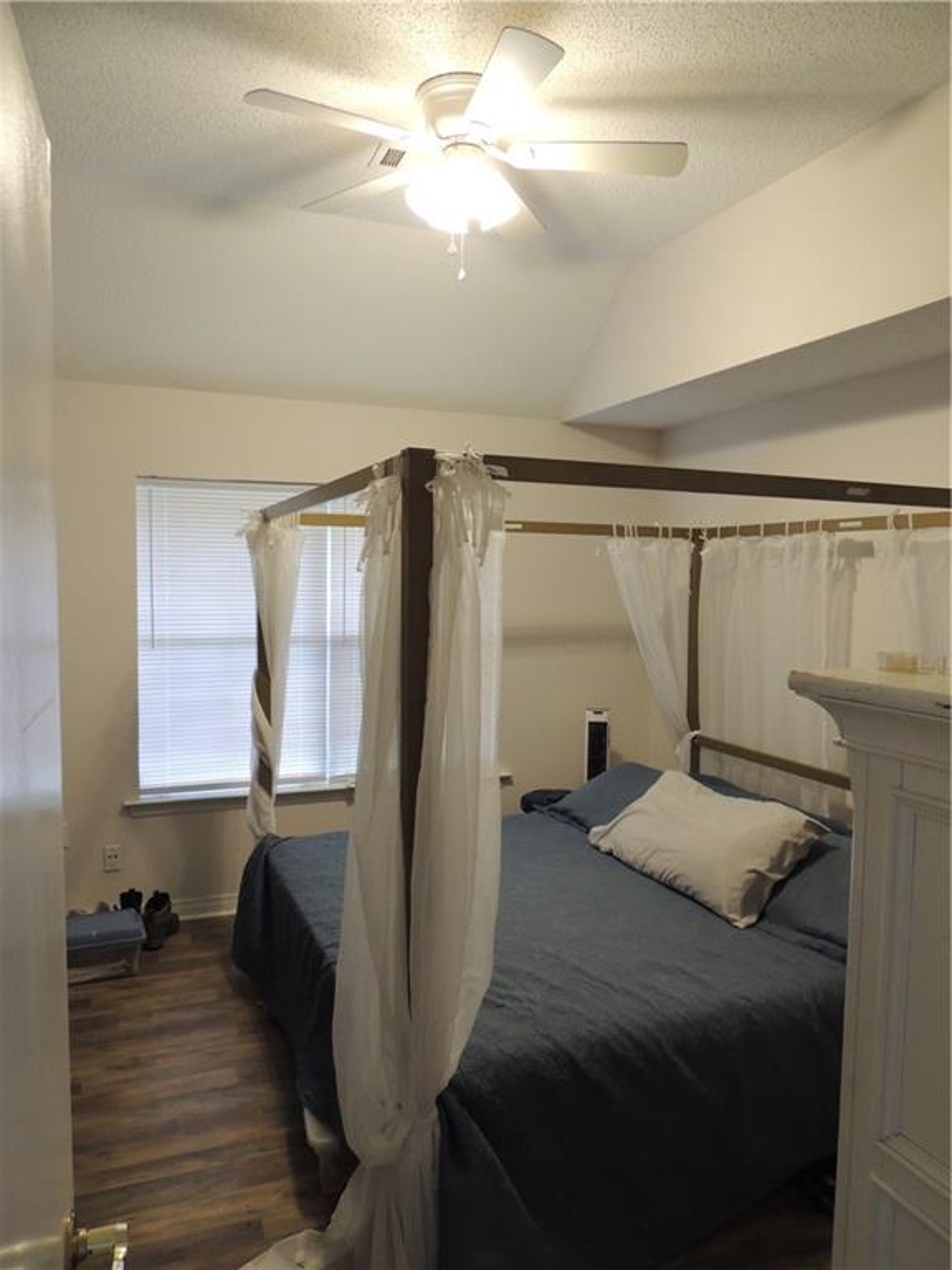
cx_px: 476
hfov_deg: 56.8
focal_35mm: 24
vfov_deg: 71.6
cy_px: 635
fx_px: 880
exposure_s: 1/30
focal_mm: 4.3
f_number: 3
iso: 400
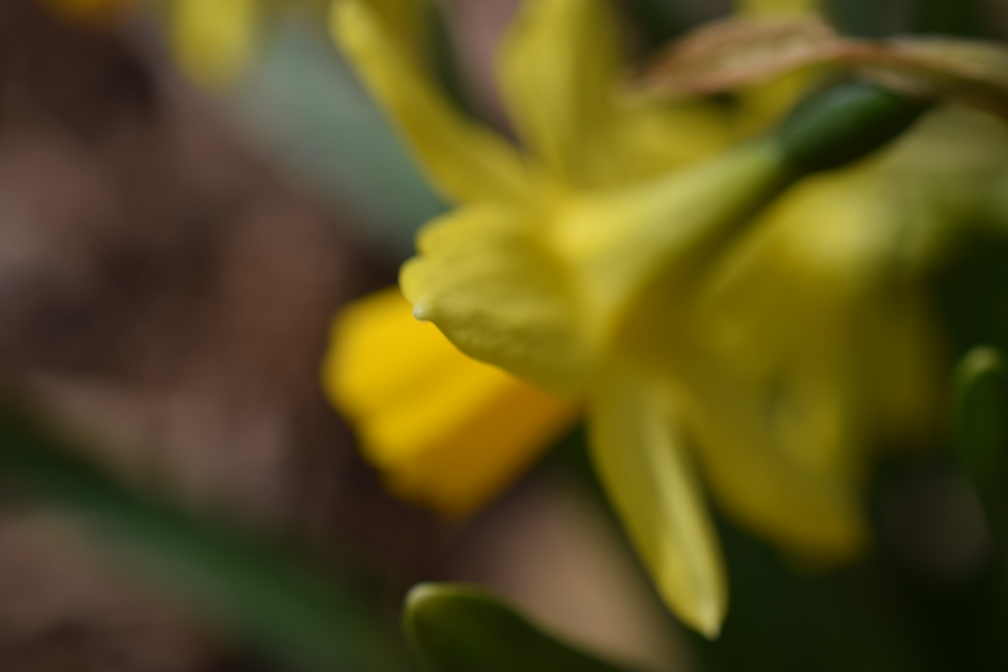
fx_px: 1680
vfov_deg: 22.6
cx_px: 504
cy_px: 336
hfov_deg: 33.4
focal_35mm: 60
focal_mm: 40
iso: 100
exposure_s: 1/800
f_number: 5.6
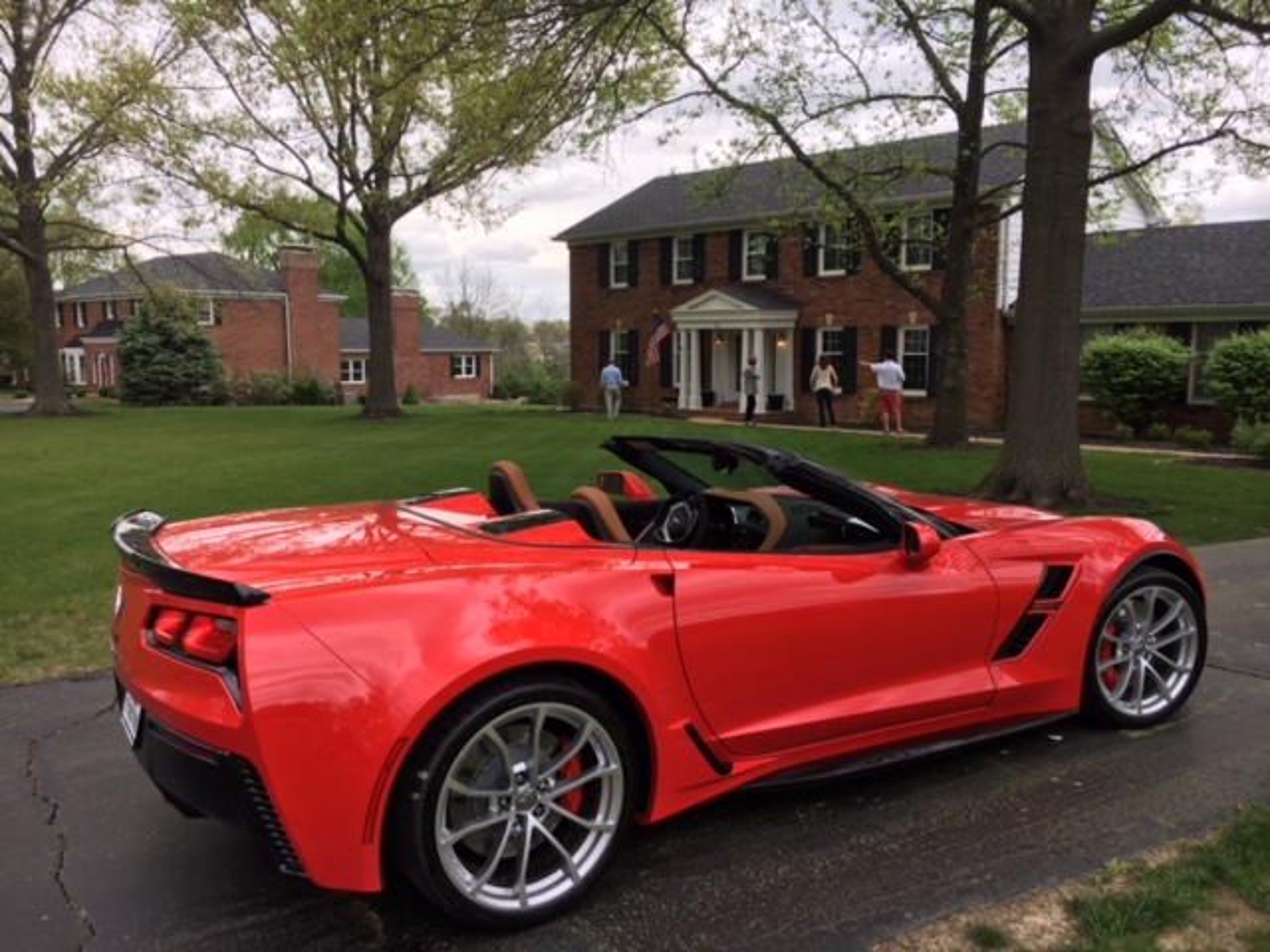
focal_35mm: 29
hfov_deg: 61.7
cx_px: 635
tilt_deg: -5.9
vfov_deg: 48.2
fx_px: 1064
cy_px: 476
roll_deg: +0.3
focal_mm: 4.15
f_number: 2.2
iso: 25
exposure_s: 1/493
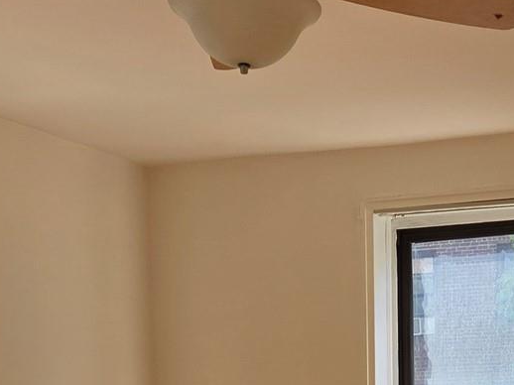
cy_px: 642
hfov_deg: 21.2
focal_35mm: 91
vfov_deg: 14.7
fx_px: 1351
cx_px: 431
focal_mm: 5.4
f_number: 1.8
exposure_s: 1/621
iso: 80
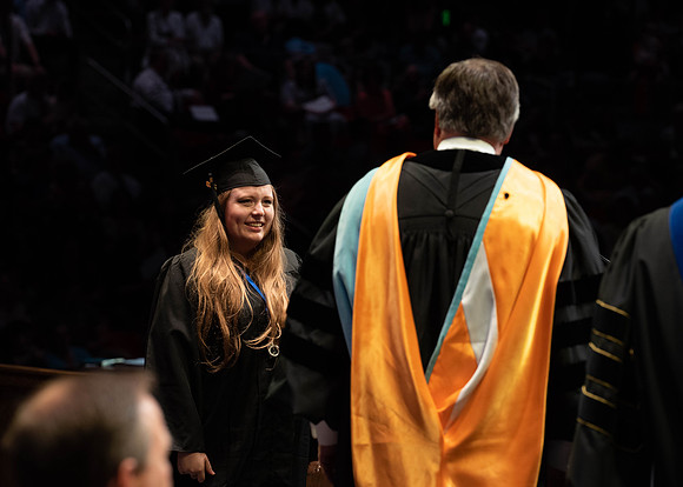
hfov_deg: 13.8
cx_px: 308
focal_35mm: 145
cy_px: 237
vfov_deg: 9.9
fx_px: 2813
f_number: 4.5
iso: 1600
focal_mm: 135
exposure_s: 1/320
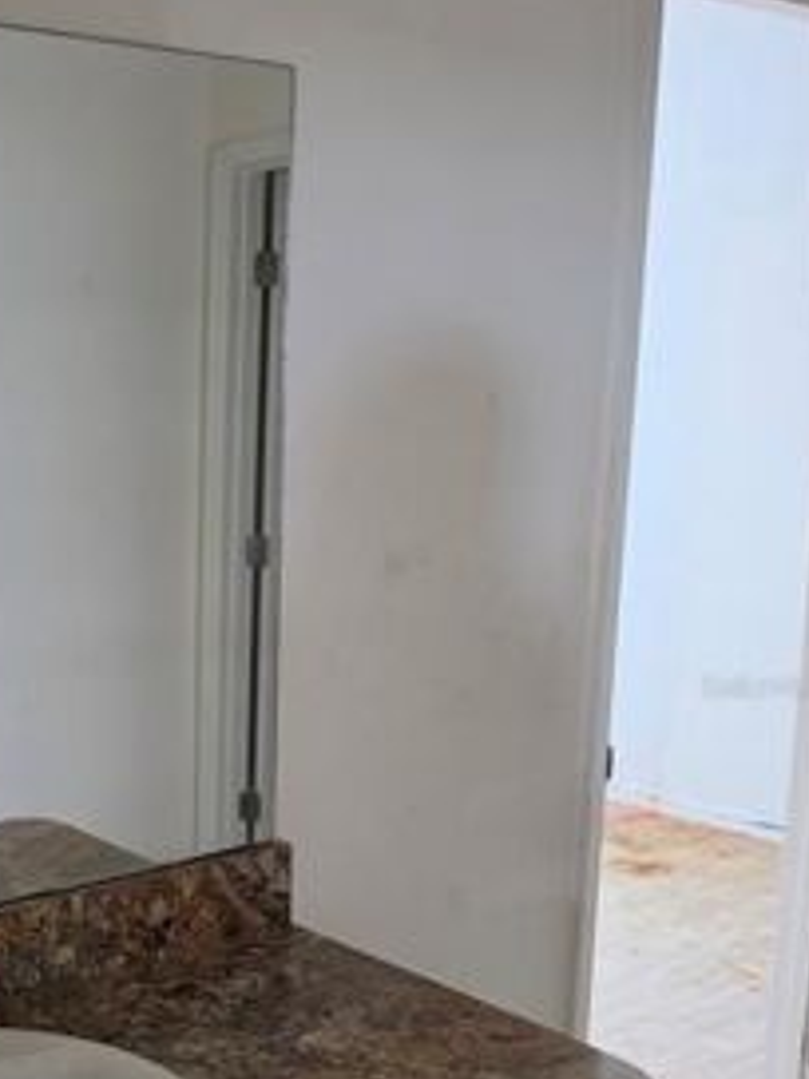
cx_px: 34
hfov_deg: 30.3
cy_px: 686
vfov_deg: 41.7
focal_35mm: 45
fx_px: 1402
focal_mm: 6.5
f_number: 1.4
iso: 500
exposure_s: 1/120
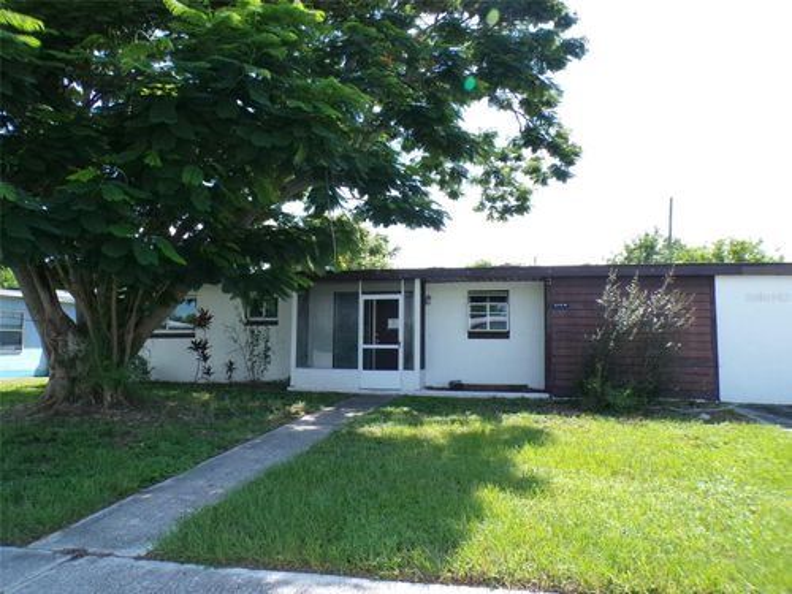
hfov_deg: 71.6
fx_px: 549
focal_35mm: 24
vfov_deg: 56.8
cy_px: 297
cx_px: 396
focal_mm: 4.3
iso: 200
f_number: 4.4
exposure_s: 1/400
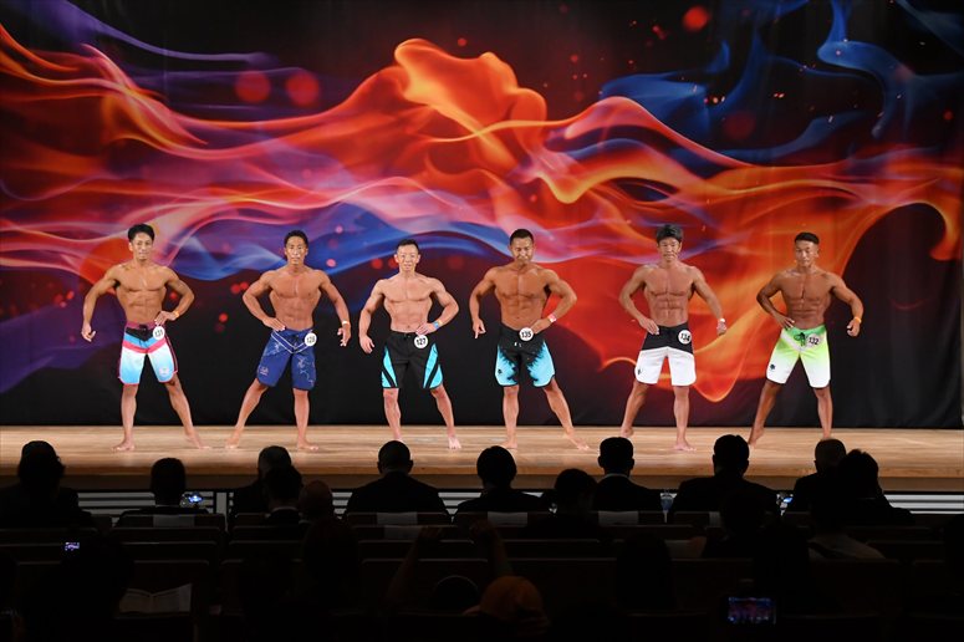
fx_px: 2596
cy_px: 321
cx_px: 482
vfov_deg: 14.1
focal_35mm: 97
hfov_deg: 21.0
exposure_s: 1/400
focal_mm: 65
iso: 3200
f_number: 5.6
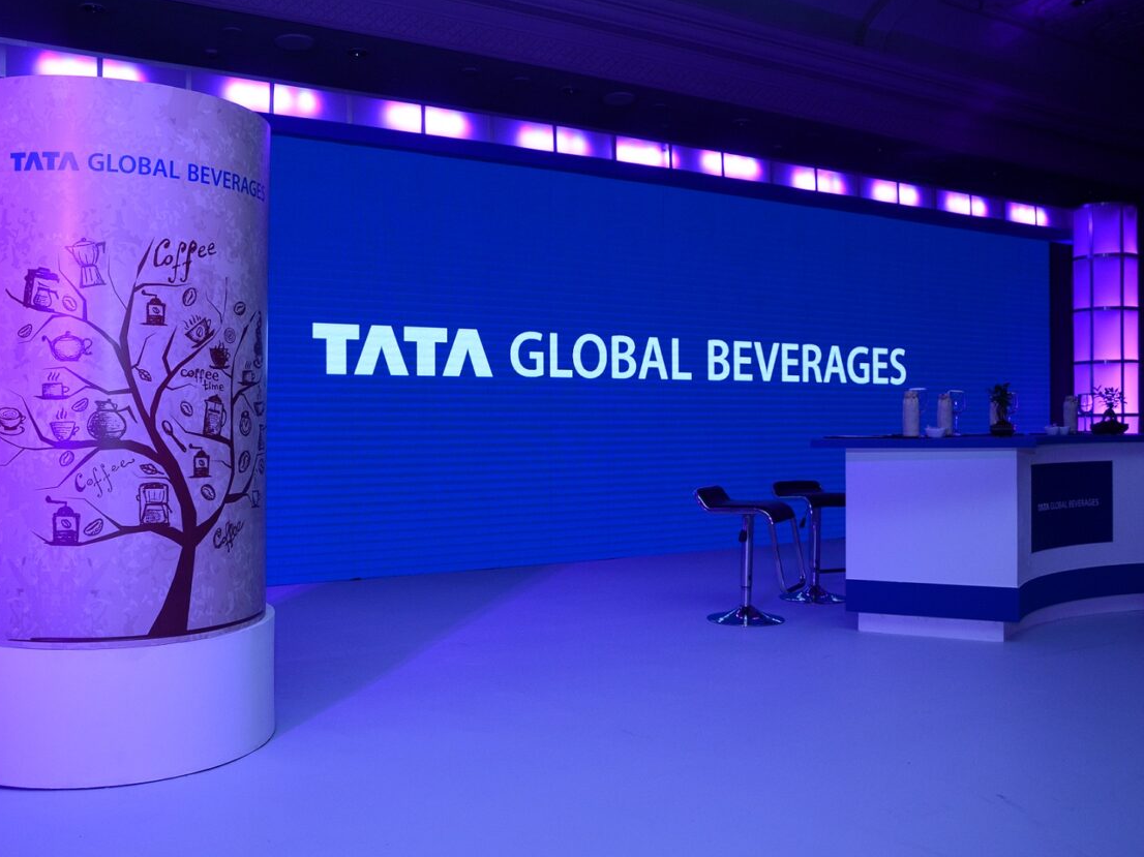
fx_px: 991
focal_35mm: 30
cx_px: 548
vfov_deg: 46.8
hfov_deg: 60.0
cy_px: 419
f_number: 5
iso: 800
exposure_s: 1/100
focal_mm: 18
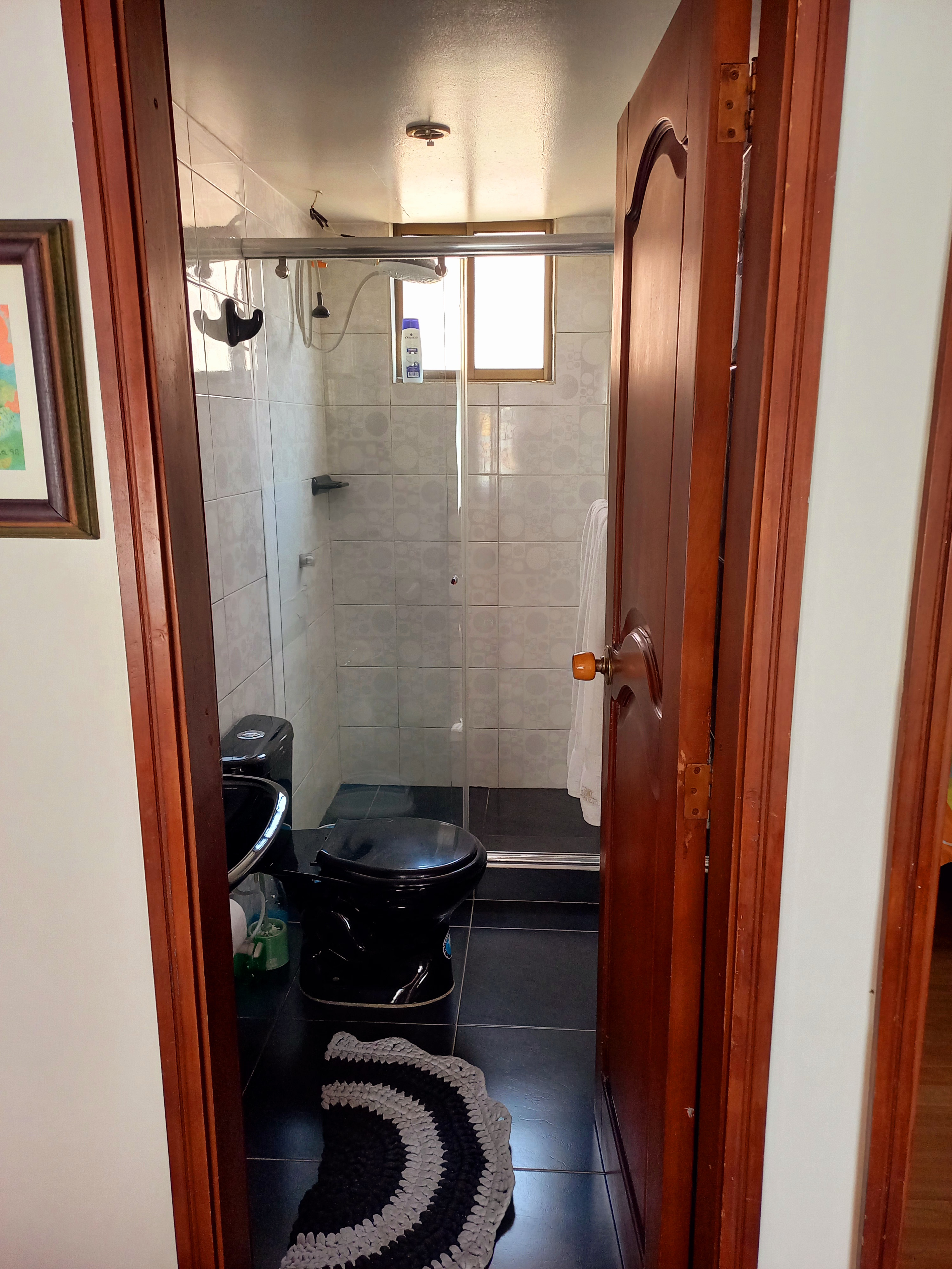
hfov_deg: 54.9
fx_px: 917
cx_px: 476
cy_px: 634
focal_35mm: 25
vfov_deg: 69.4
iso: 250
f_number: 1.8
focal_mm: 4.65
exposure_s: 1/50
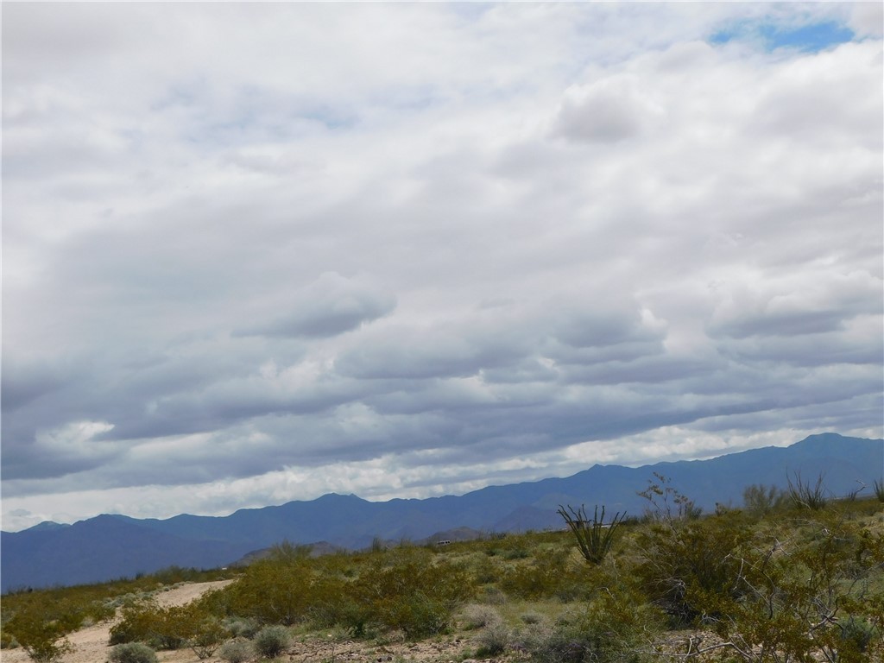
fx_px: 1685
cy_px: 332
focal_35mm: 66
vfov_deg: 22.3
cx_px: 442
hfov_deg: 29.4
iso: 125
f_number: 8.4
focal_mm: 11.7
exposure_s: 1/500
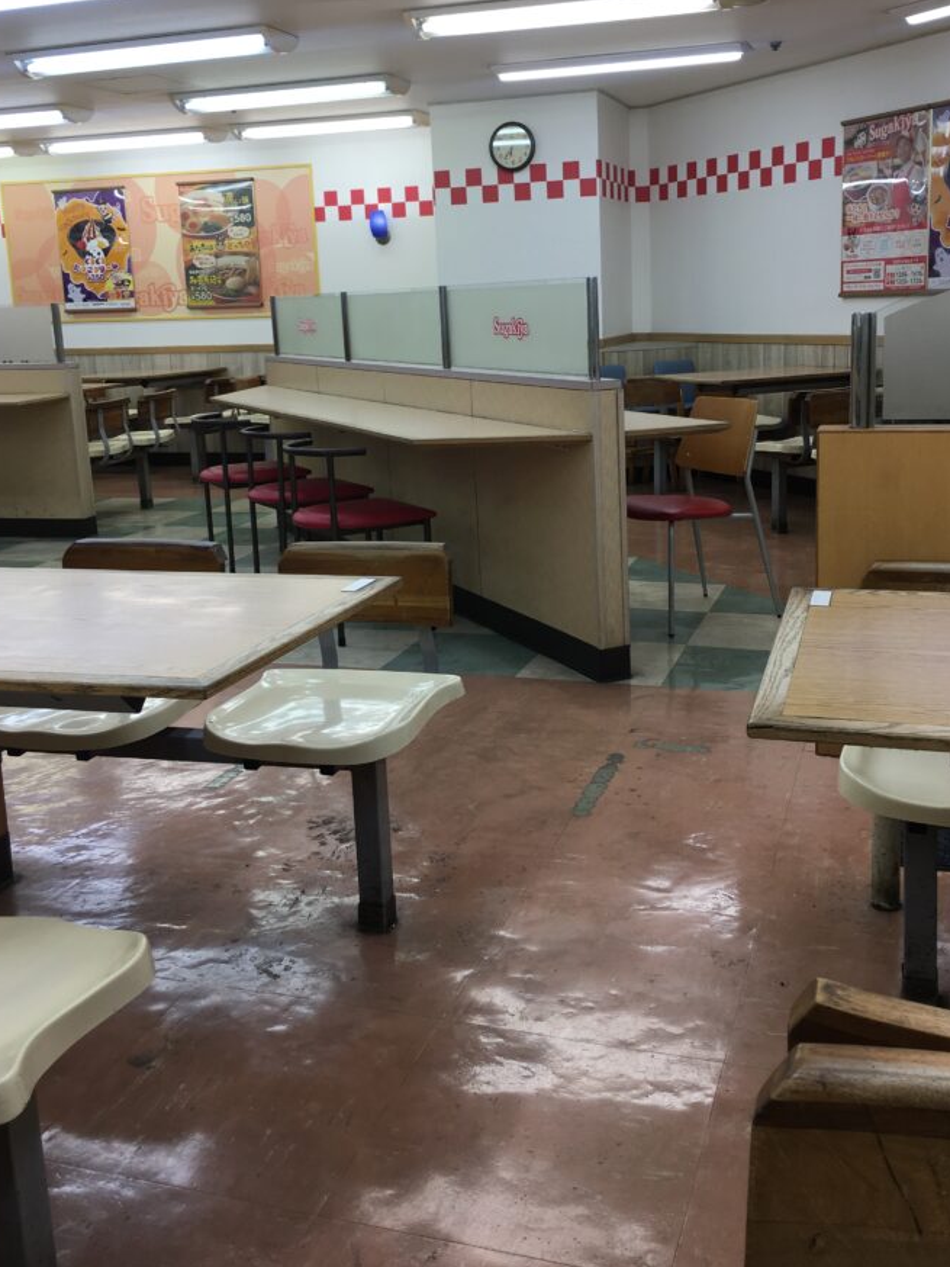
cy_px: 528
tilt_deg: -9.3
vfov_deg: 53.7
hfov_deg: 41.8
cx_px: 515
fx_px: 1244
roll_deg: +1.6
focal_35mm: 34
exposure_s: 1/60
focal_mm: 4.15
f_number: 2.2
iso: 25
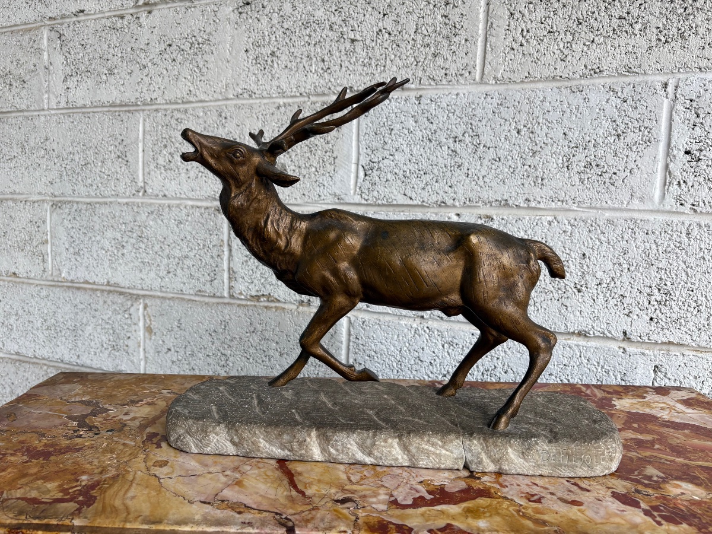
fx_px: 535
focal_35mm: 26
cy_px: 267
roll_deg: -1.4
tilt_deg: -5.2
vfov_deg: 53.1
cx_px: 356
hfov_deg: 67.3
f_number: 1.6
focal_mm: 5.96
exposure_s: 1/228
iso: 40
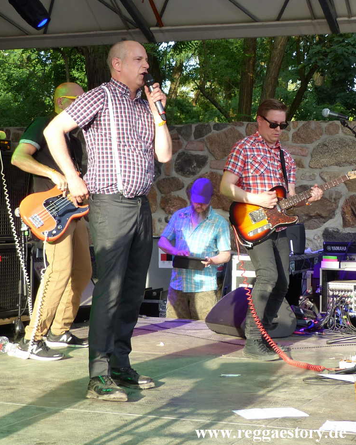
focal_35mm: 42
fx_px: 553
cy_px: 208
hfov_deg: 35.7
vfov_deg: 43.8
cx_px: 178
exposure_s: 1/125
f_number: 2.8
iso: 100
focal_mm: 7.1
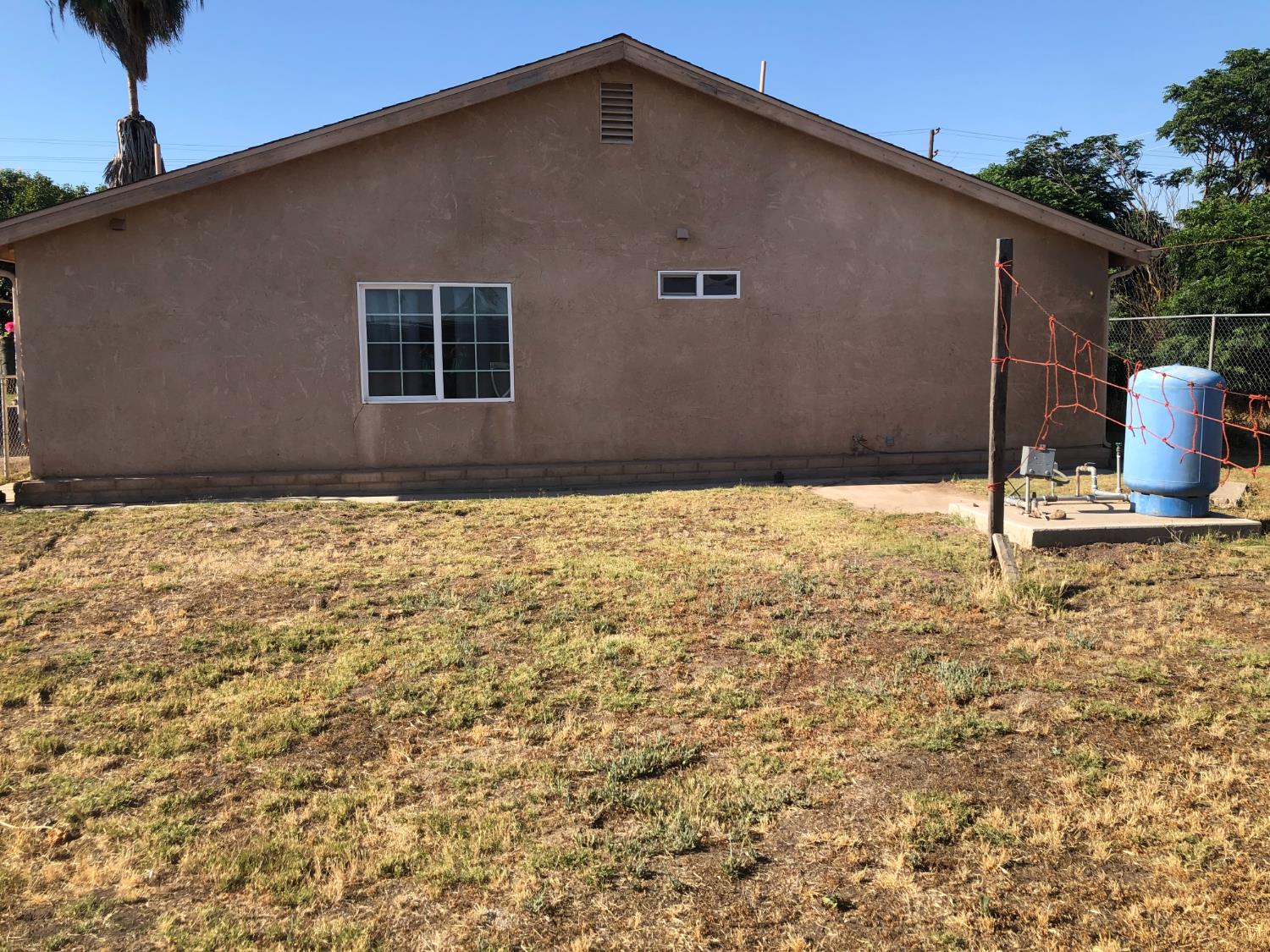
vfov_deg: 49.7
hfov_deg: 63.4
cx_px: 635
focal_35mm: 28
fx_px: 1027
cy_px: 476
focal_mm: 3.99
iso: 20
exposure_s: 1/1263
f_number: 1.8
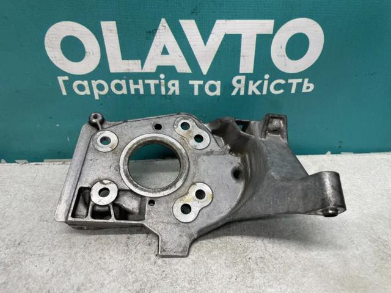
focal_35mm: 26
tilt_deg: -34.8
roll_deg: +1.4
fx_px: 294
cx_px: 196
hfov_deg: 67.3
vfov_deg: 53.1
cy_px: 146
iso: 100
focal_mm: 4.2
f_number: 1.6
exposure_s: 1/100
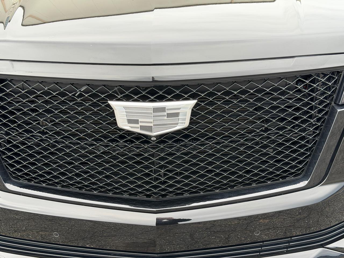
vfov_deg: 30.3
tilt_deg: -21.2
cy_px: 129
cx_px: 172
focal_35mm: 48
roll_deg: +0.4
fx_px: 477
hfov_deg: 39.7
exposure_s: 1/509
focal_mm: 6.76
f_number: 1.78
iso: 80
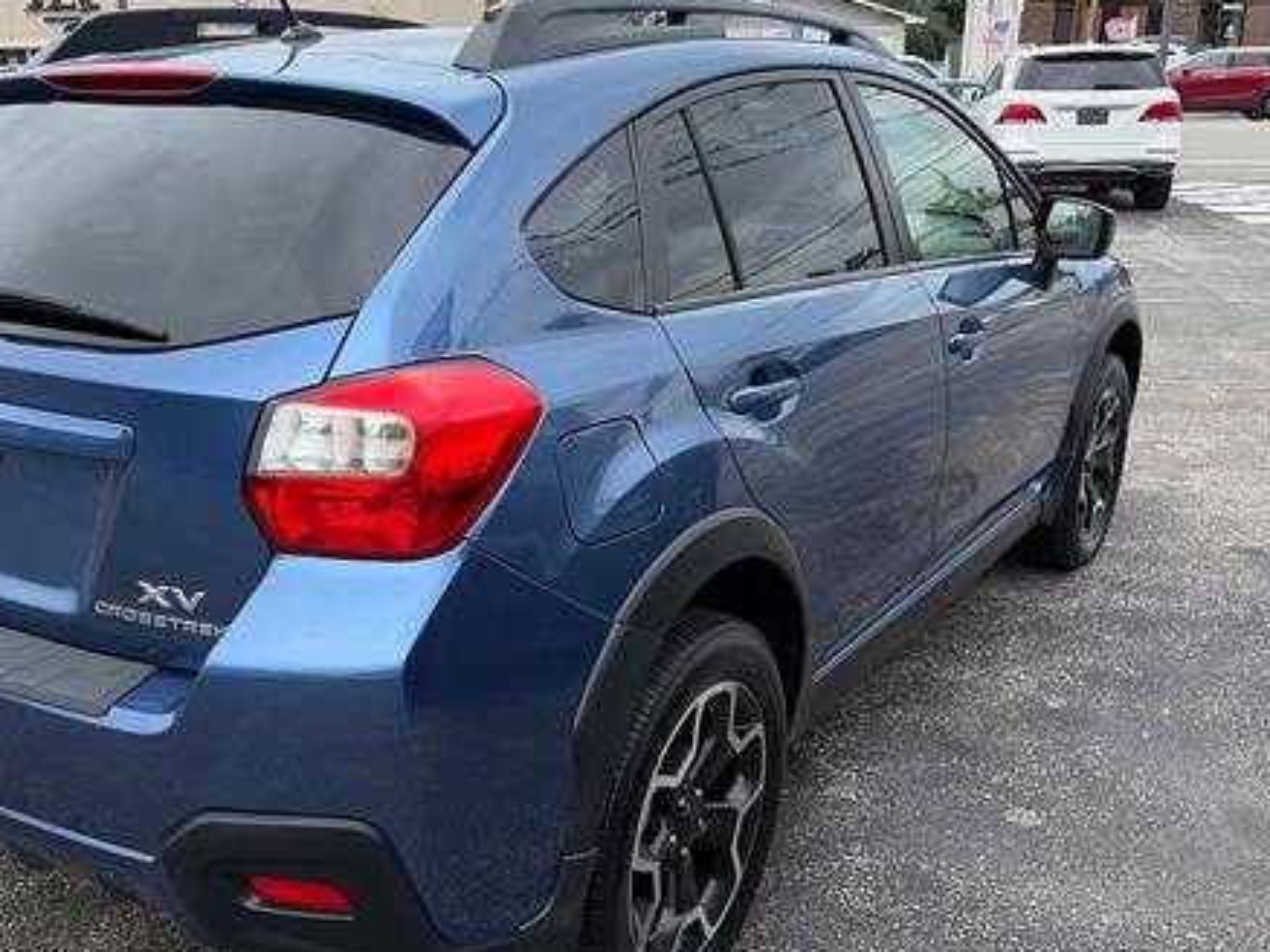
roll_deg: +1.7
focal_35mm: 38
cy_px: 456
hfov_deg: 48.3
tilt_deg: -15.4
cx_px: 441
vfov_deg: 37.7
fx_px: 1393
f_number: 1.6
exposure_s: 1/1364
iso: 64
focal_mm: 5.96
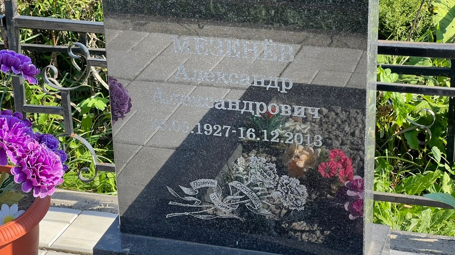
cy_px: 107
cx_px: 230
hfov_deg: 25.0
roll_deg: +4.0
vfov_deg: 14.2
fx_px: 1025
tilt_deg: -24.9
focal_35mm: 85
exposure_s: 1/163
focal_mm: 9
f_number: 2.8
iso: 32
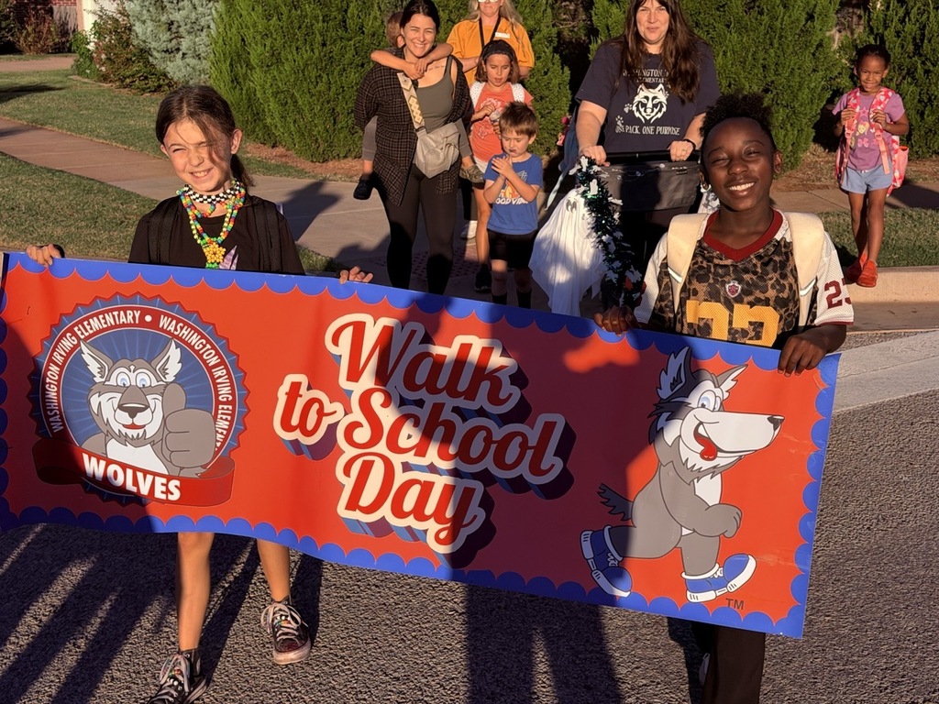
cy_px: 352
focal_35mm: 48
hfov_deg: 39.7
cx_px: 470
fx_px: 1302
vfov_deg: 30.3
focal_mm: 6.76
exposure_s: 1/4098
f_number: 1.78
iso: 64
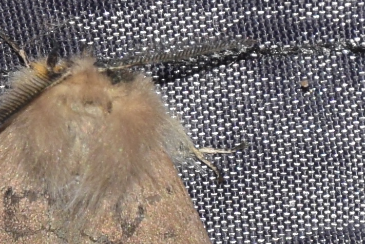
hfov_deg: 5.4
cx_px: 62
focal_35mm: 378
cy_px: 217
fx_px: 3837
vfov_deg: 3.6
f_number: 13
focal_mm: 140
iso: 100
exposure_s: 1/160
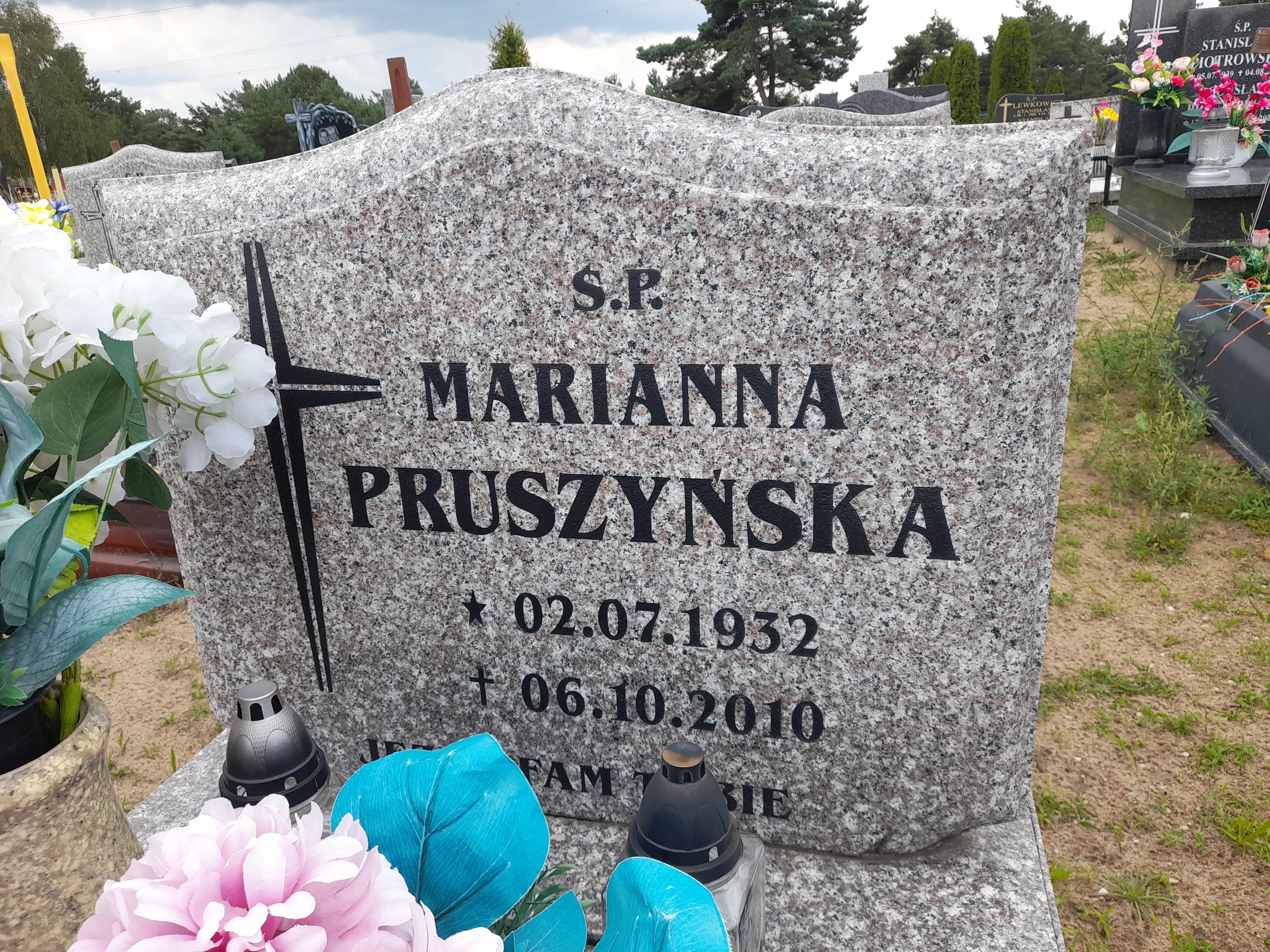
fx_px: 917
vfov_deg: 54.9
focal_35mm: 25
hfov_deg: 69.4
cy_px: 476
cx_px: 635
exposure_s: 1/193
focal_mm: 4.6
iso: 20
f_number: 2
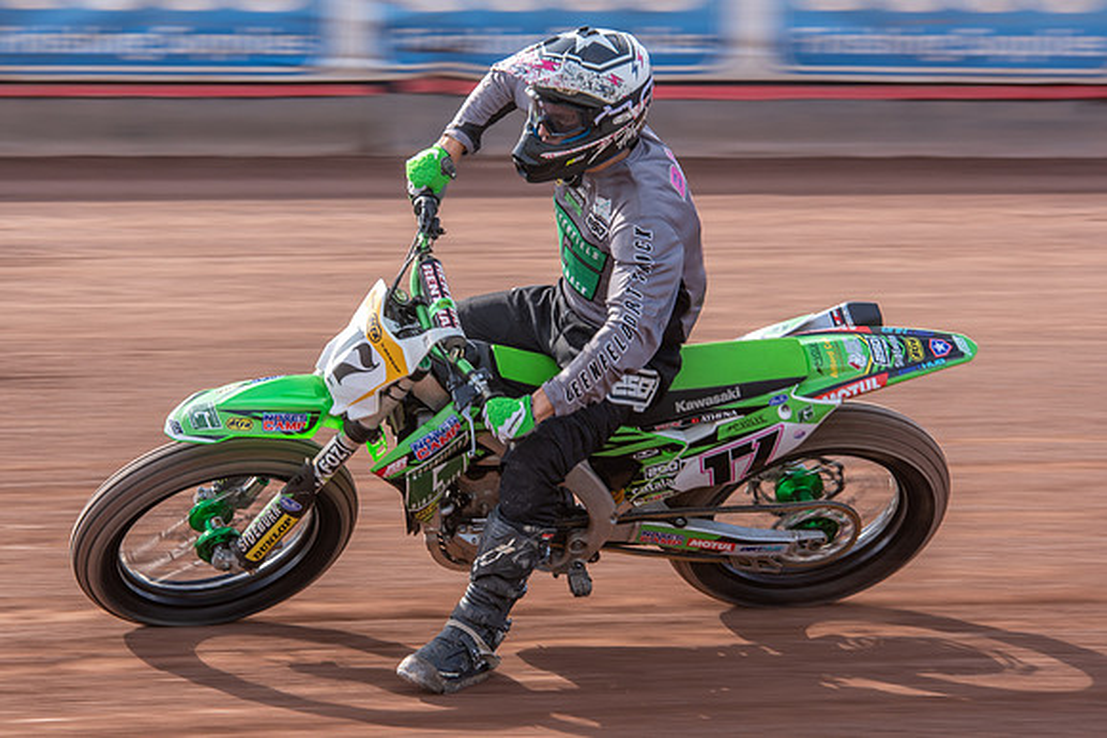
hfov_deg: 10.7
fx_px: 5897
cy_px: 343
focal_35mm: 192
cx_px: 443
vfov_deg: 7.2
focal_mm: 150
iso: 200
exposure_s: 1/160
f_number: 8
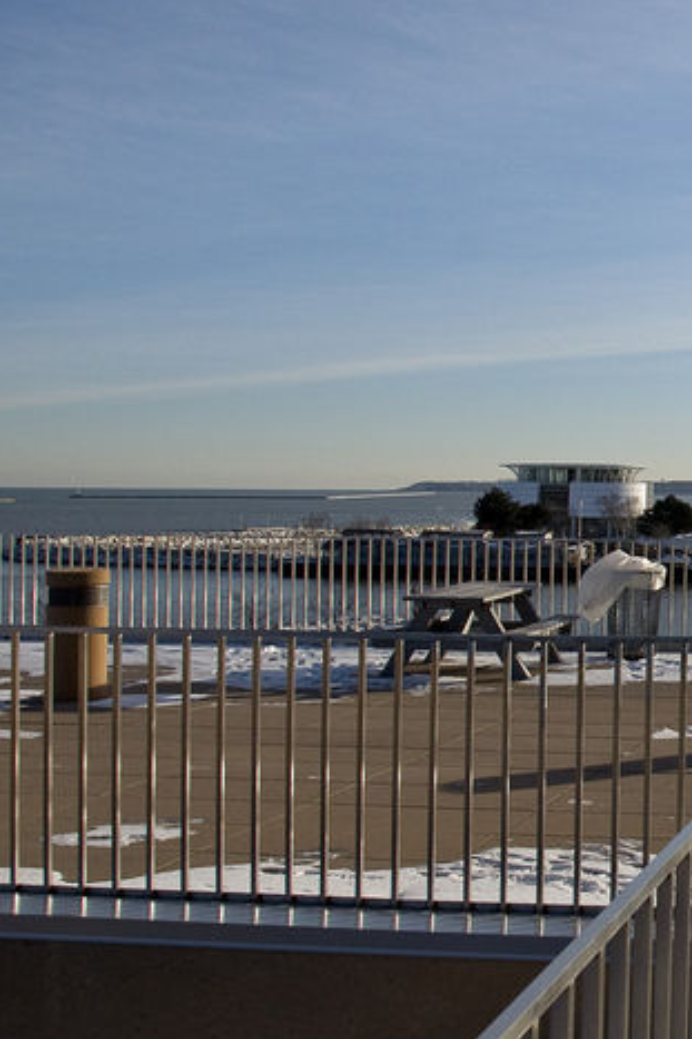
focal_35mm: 52
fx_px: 1500
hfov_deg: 23.5
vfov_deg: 38.2
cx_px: 857
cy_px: 517
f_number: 7.1
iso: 200
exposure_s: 1/1600
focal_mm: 18
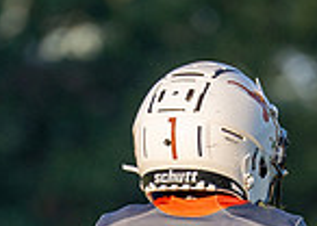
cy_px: 419
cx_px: 171
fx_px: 10551
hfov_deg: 1.7
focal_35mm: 1173
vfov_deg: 1.2
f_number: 2.8
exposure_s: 1/3200
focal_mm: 200
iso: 320
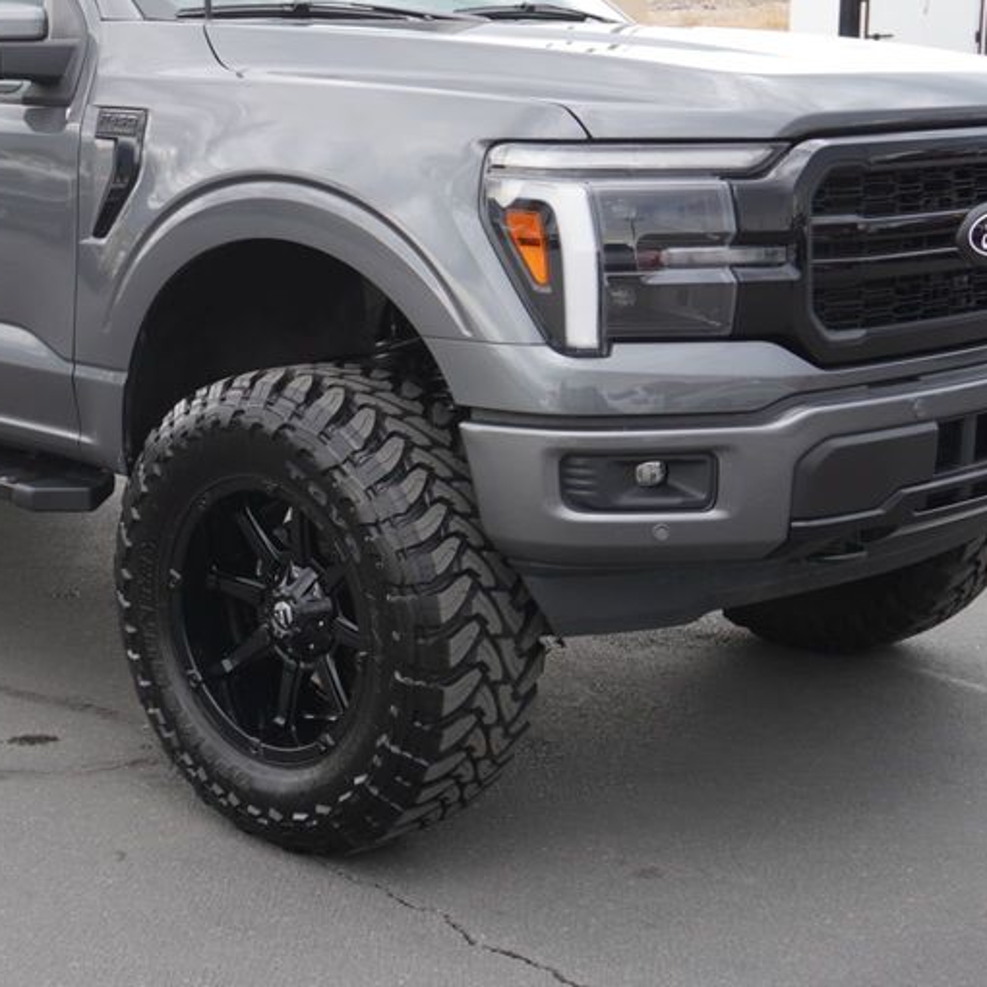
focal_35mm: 59
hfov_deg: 28.6
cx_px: 221
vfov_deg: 29.0
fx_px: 1899
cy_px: 379
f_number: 5
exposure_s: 1/80
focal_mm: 23
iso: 100
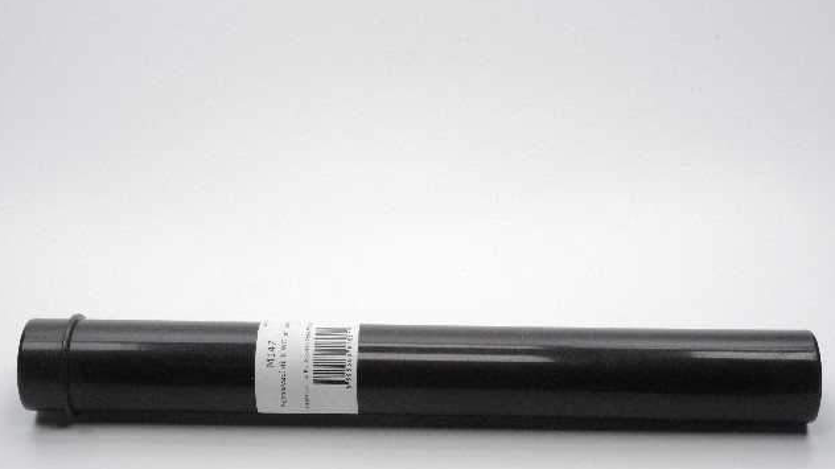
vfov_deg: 18.8
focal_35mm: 64
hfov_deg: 32.8
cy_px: 267
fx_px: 1417
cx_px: 416
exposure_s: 1/200
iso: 400
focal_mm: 12.5
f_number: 8
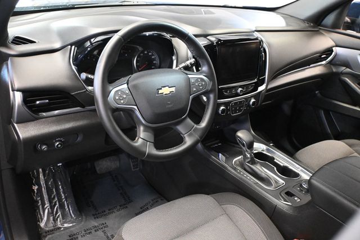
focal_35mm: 32
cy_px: 120
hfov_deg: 59.5
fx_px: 315
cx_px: 180
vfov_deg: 41.7
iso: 6400
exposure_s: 1/60
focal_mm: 21
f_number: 4
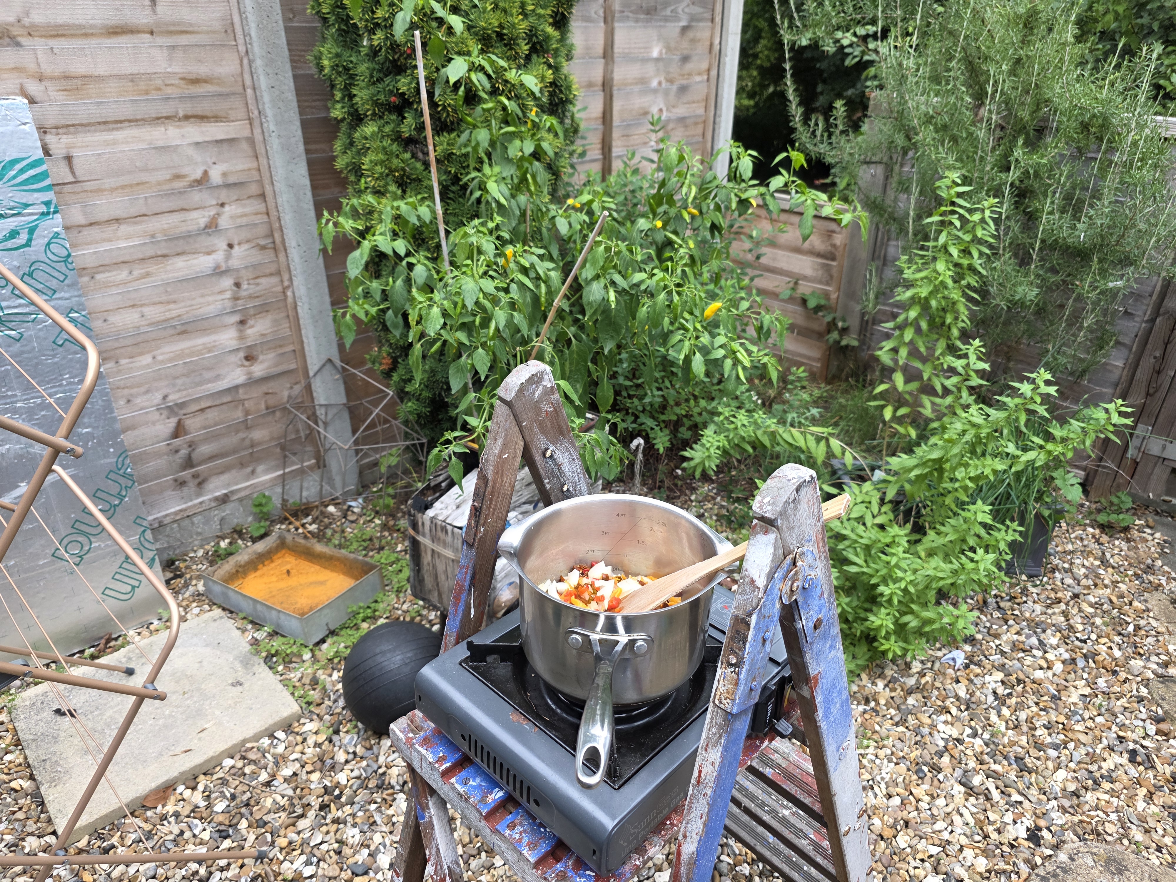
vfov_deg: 58.9
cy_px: 441
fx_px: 781
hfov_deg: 73.9
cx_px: 588
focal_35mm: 23
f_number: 1.7
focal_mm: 6.3
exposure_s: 1/180
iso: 125
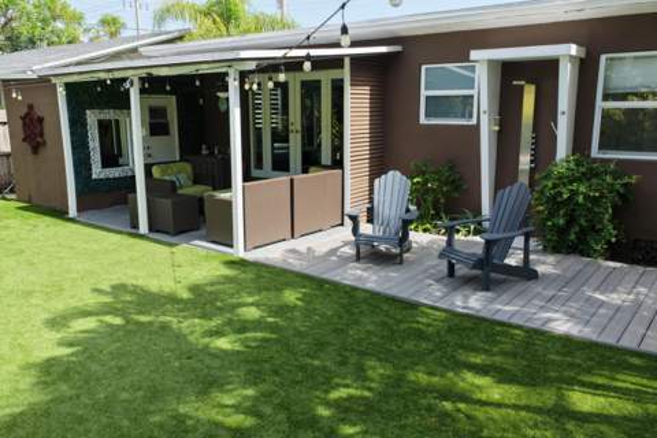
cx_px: 328
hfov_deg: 65.5
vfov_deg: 46.4
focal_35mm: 28
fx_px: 511
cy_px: 219
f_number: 2.8
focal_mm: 14.45
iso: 100
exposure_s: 1/240
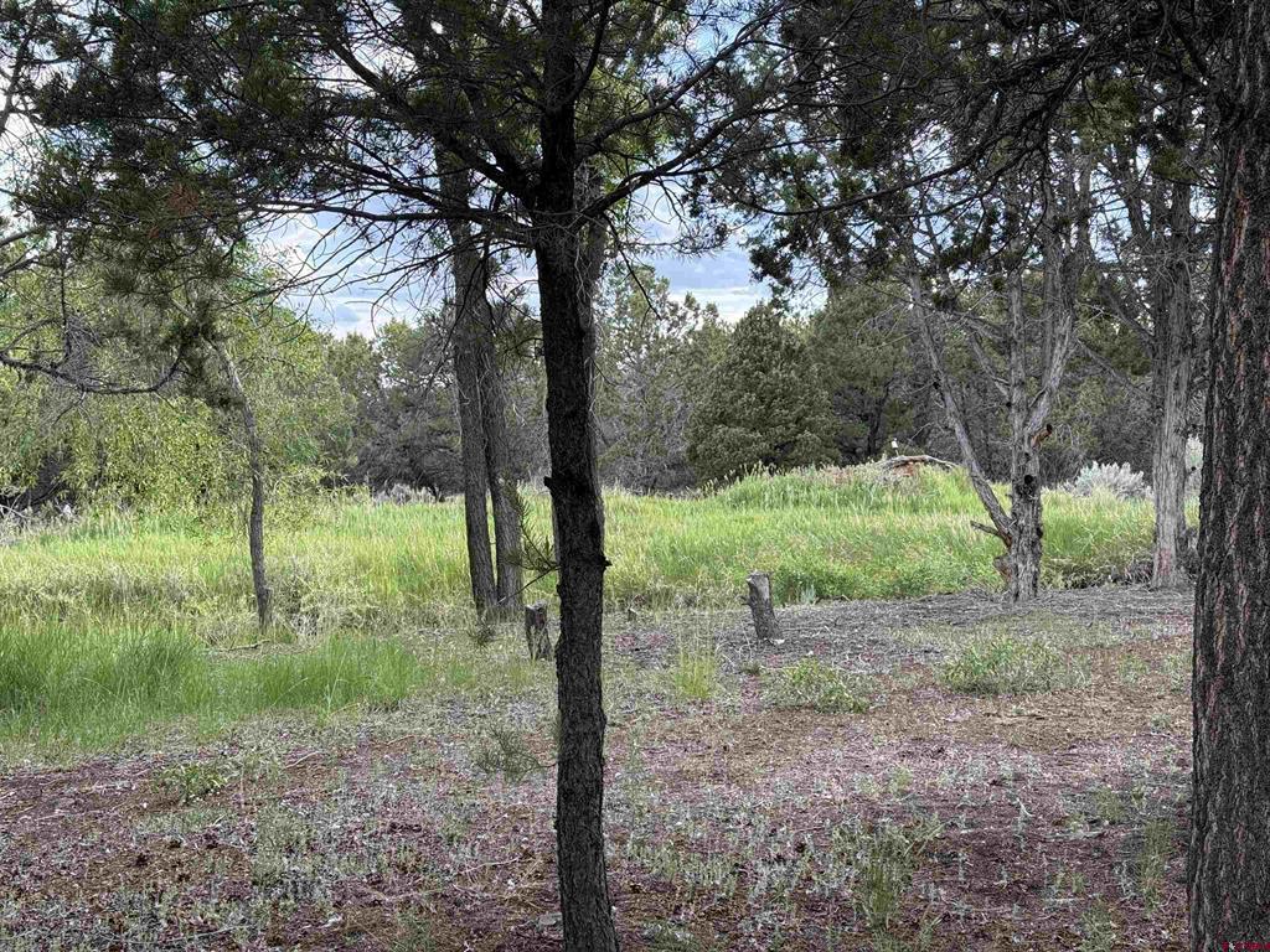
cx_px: 635
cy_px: 476
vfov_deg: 30.3
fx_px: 1761
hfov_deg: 39.7
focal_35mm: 48
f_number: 1.78
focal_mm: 6.76
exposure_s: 1/382
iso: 80
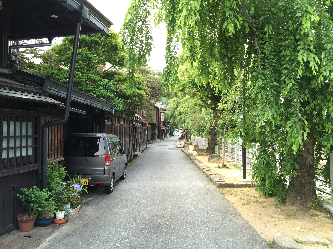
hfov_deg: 61.7
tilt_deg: +2.2
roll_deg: +1.3
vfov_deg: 48.2
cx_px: 166
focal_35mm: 29
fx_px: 279
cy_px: 124
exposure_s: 1/15
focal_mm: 4.15
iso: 32
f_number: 2.2
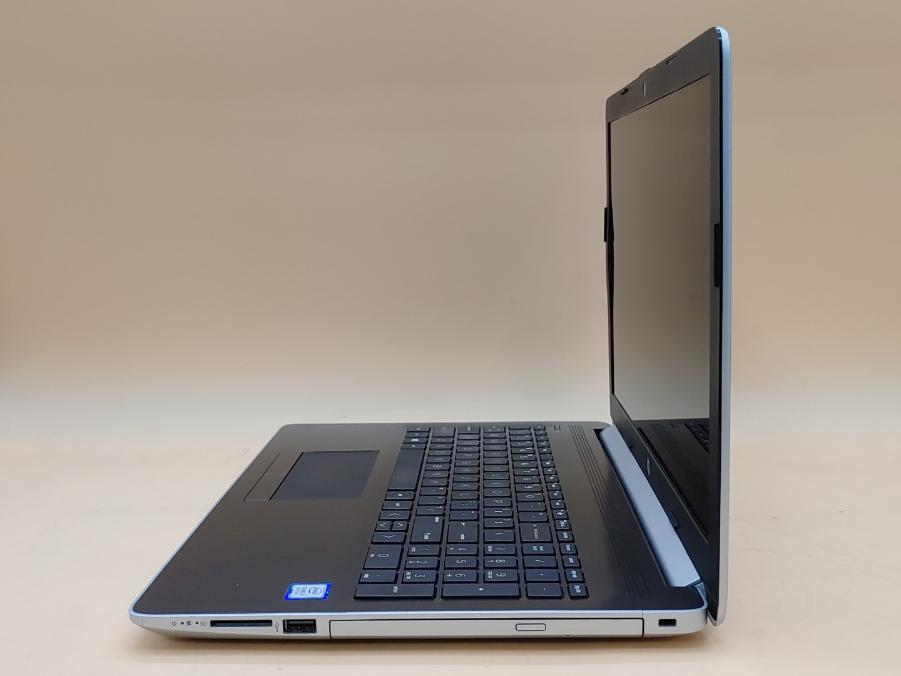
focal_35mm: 41
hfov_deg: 45.8
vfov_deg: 35.1
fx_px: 1067
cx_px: 450
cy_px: 338
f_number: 1.8
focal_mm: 4.36
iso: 50
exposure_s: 1/120
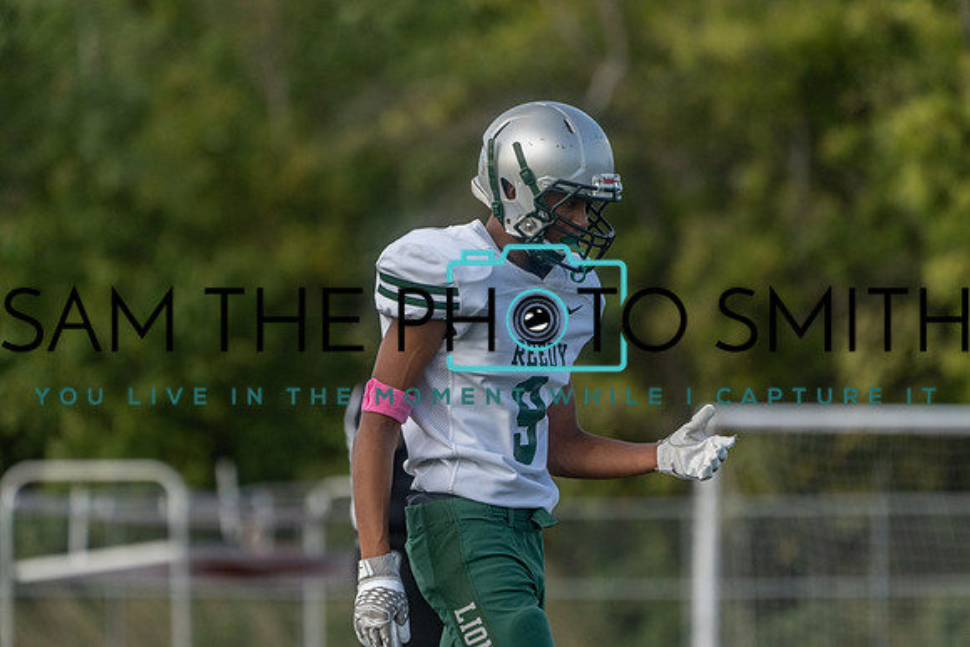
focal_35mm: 493
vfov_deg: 2.8
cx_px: 485
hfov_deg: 4.2
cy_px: 324
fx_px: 13286
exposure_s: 1/1250
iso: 1600
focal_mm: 493
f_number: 8
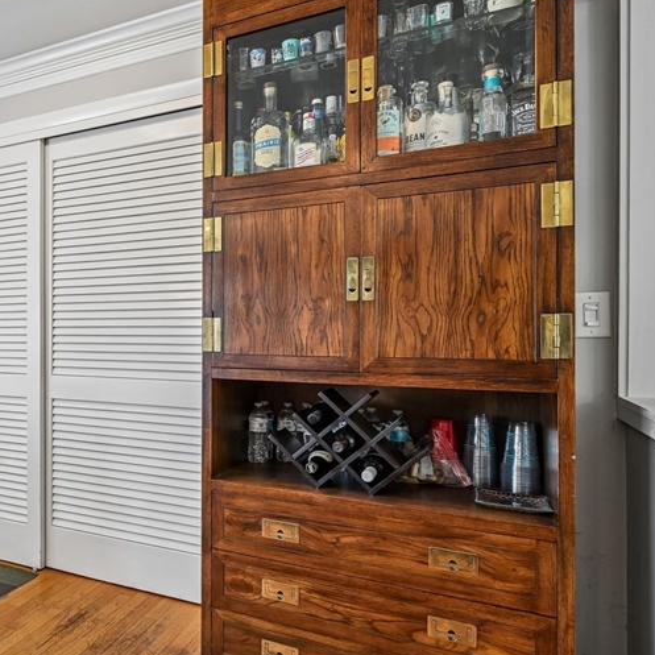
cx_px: 95
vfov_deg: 57.3
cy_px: 333
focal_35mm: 28
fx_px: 599
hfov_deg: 52.1
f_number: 8
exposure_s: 1/13
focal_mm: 16
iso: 400
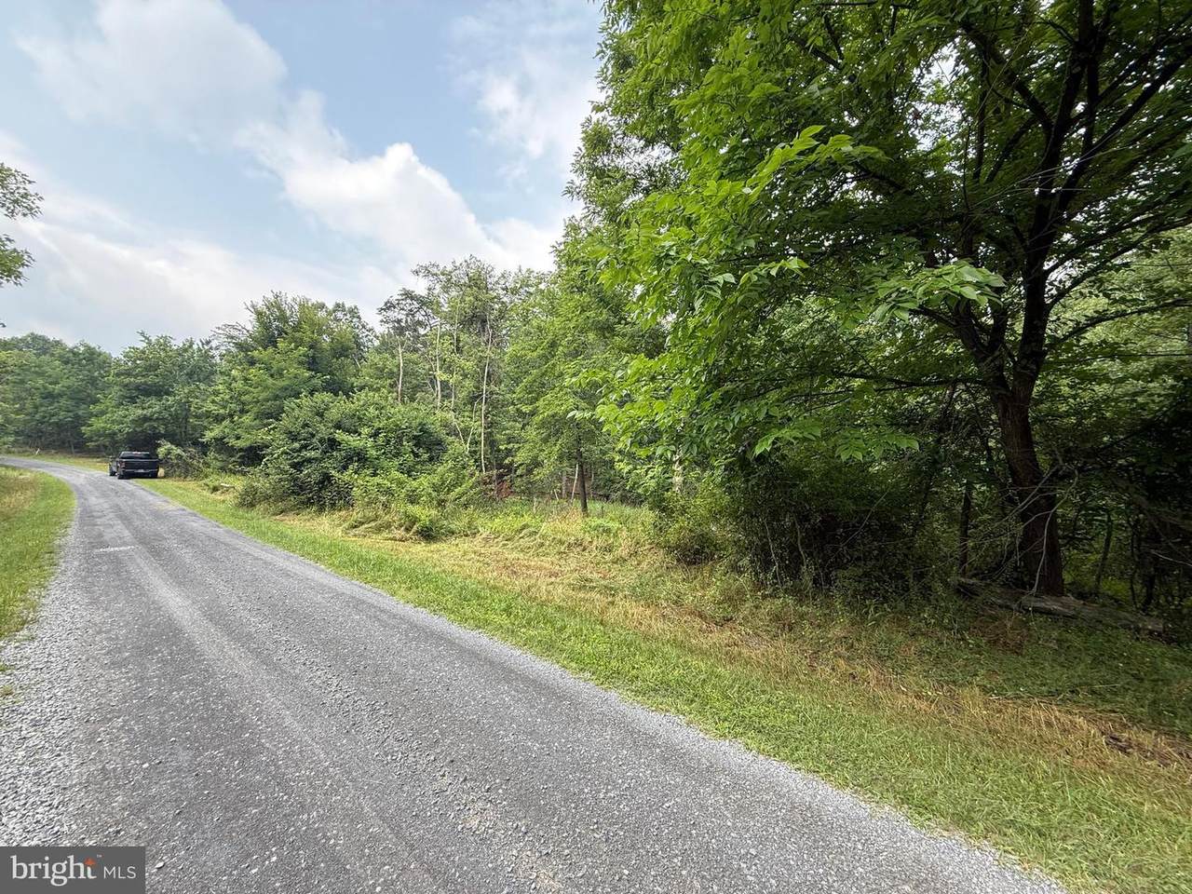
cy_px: 447
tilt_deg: +1.8
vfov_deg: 85.7
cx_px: 596
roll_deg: +0.6
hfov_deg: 102.1
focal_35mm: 14
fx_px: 482
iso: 64
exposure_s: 1/361
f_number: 2.2
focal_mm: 2.22
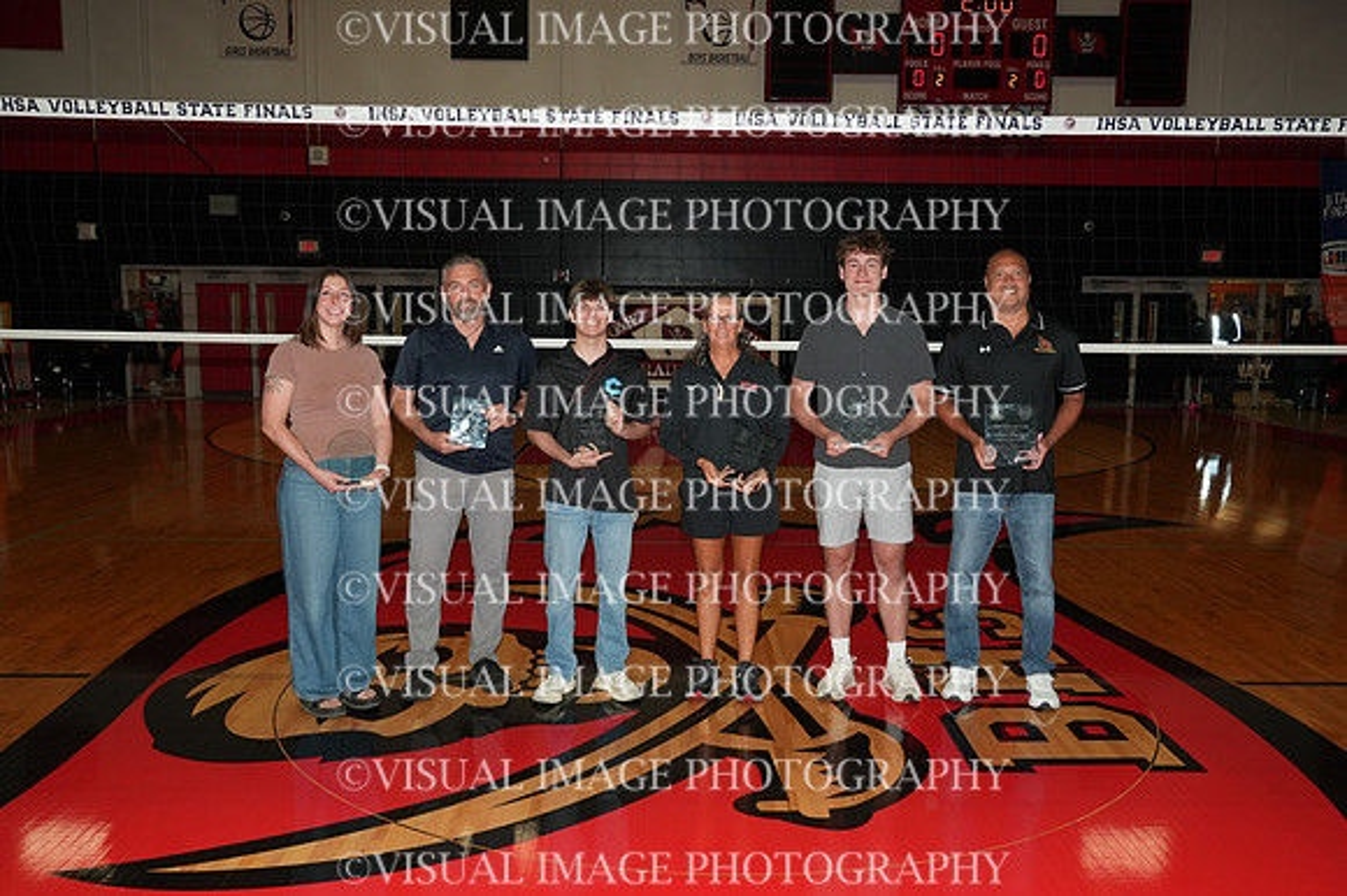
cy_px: 448
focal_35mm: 32
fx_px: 1178
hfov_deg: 59.5
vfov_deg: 41.7
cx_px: 674
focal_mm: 21
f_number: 8
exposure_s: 1/125
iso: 800
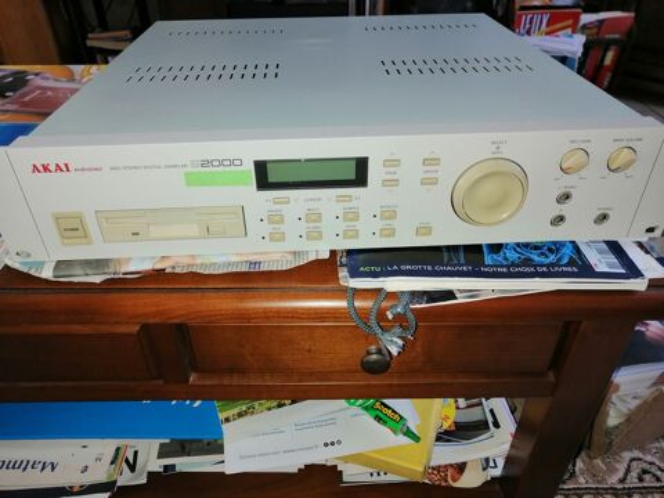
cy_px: 249
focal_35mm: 26
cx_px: 332
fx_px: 499
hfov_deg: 67.3
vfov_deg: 53.1
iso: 100
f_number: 1.8
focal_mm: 3.96
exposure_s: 1/50
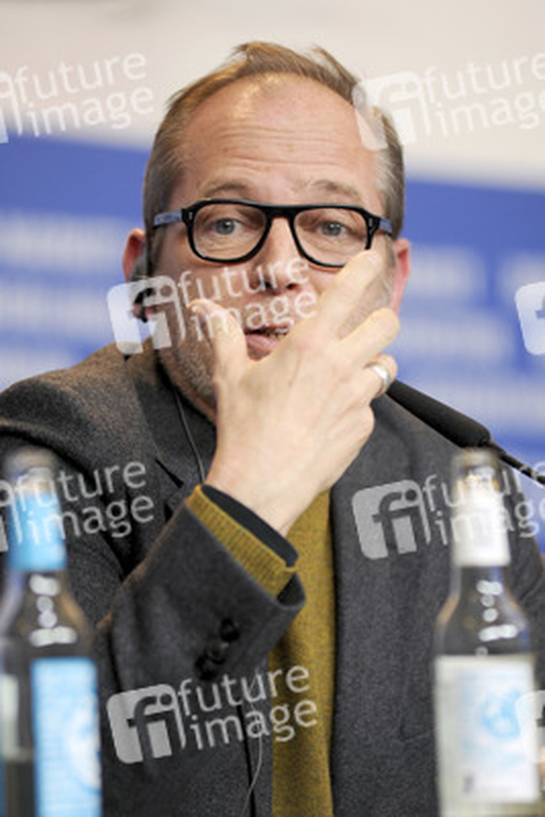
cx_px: 272
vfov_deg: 10.3
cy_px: 408
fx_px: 4537
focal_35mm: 200
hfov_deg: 6.9
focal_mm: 200
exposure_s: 1/400
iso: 1250
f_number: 2.8
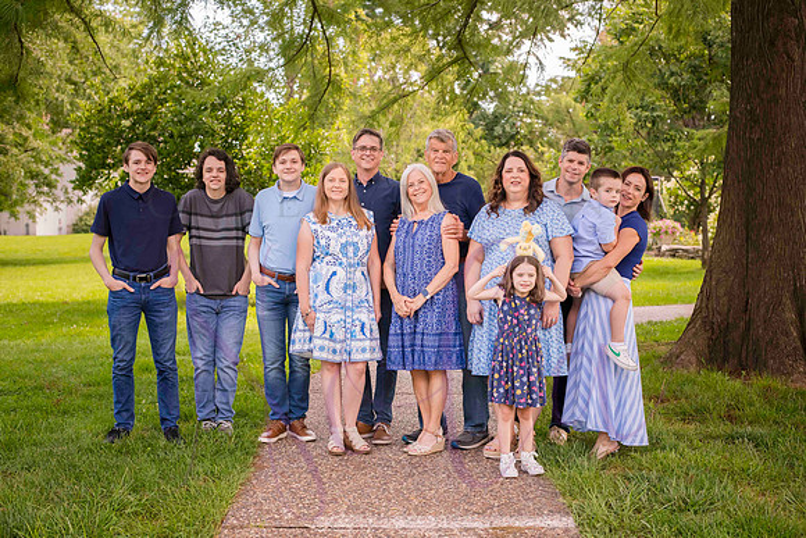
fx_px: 1120
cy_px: 269
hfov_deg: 39.6
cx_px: 403
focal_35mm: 50
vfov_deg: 27.0
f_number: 4
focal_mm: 50
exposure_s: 1/320
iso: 400
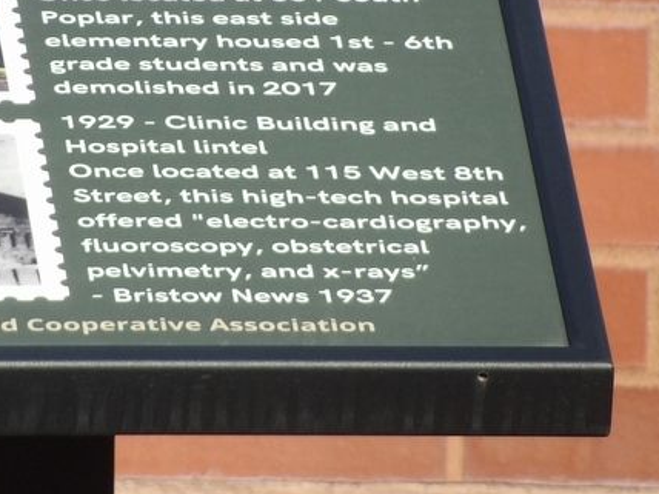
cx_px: 79
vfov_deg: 0.9
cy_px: 97
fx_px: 30155
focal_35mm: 1584
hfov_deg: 1.3
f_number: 4.8
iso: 100
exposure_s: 1/367
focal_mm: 152.1
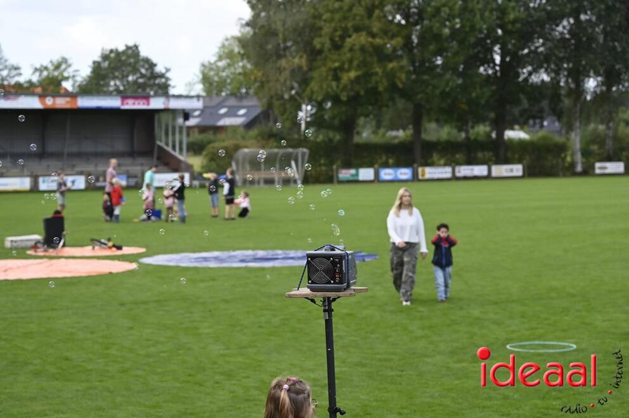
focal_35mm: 100
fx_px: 1745
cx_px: 314
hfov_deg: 20.4
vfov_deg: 13.7
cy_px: 209
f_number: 6.3
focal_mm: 100
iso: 400
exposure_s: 1/500
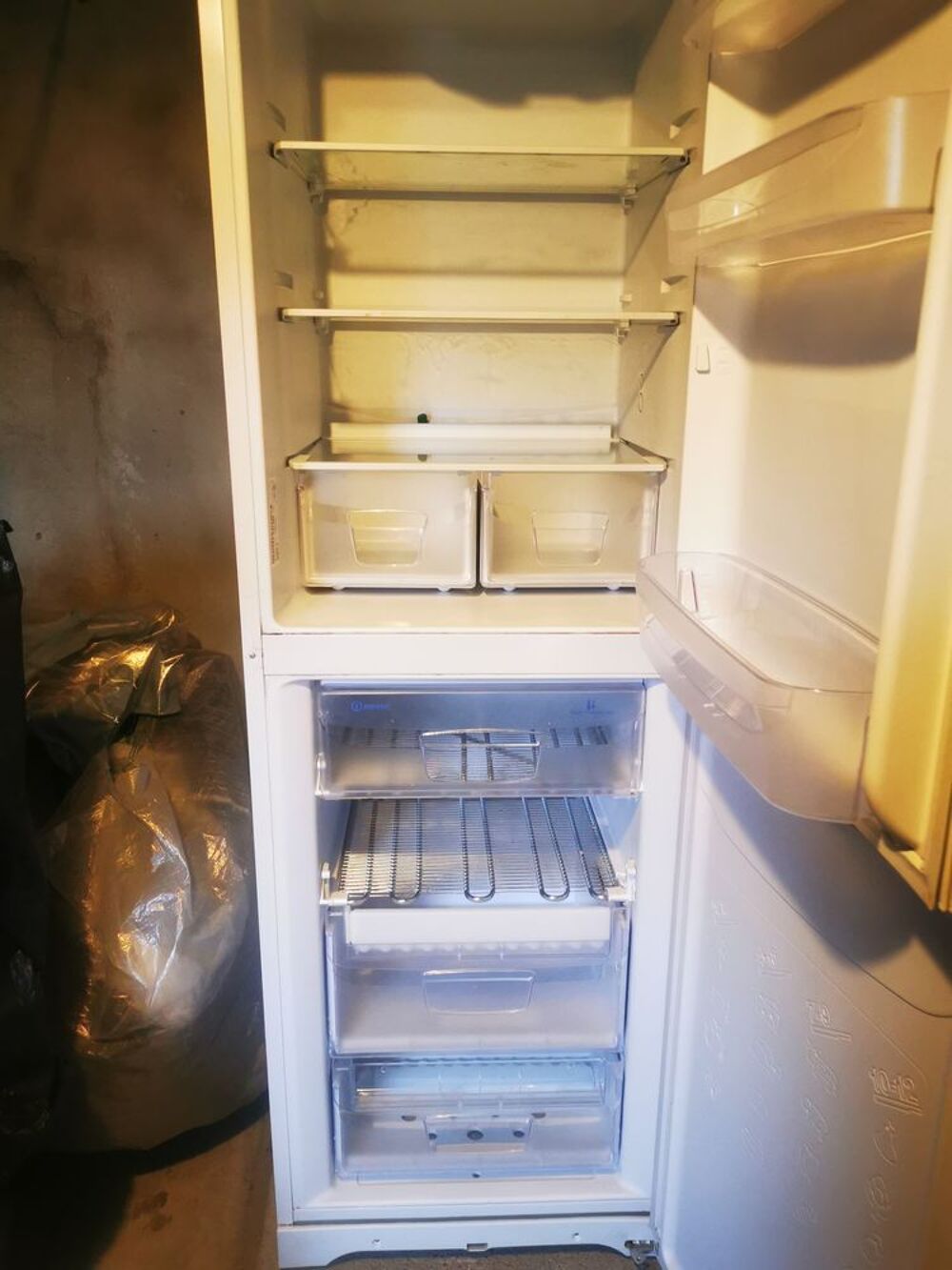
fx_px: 990
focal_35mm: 27
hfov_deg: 51.4
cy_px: 635
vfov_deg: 65.3
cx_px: 476
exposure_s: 1/50
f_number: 1.8
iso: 320
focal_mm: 5.58
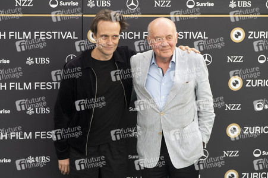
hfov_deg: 23.7
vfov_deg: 15.9
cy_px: 83
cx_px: 125
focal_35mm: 86
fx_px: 638
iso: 400
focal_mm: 78
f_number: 4.5
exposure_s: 1/200
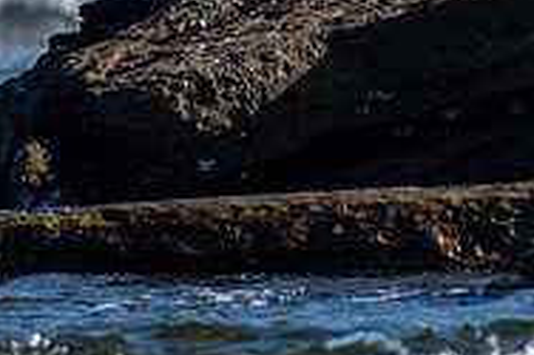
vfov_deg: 0.6
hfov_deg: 0.9
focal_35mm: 2185
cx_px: 786
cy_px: -216
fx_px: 32382
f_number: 5.6
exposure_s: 1/640
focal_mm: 500
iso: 180
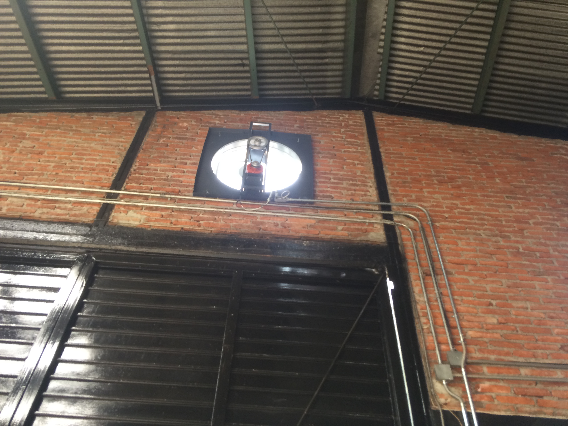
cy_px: 213
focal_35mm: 29
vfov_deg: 48.2
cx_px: 284
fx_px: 476
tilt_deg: +47.3
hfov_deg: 61.7
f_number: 2.2
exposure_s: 1/30
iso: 80
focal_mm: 4.15
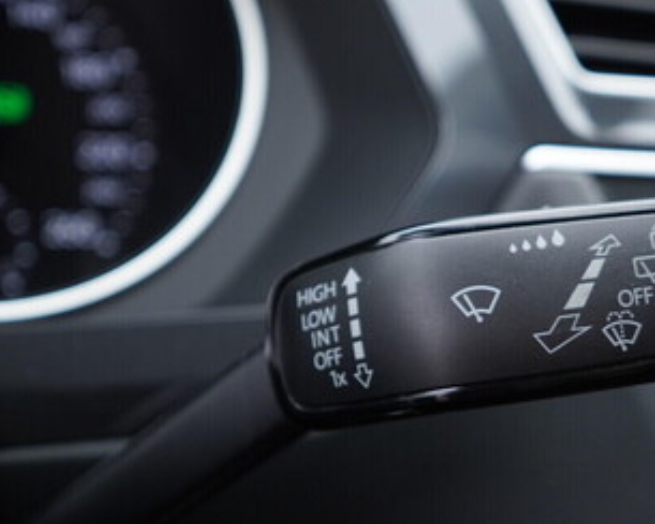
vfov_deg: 24.9
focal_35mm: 61
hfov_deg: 30.9
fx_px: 1183
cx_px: 397
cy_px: 310
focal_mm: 24
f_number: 2.8
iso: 200
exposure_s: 1/40
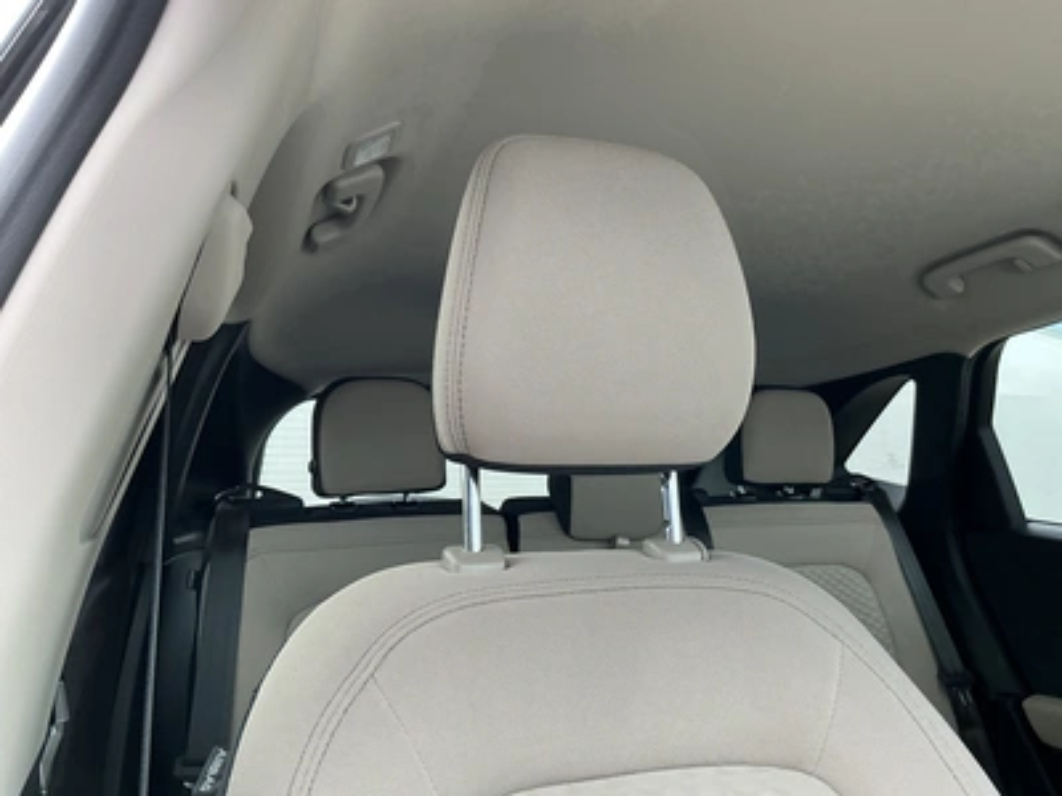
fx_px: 859
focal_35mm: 28
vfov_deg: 49.7
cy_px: 398
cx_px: 531
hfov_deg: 63.4
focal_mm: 3
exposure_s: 1/122
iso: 40
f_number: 1.8
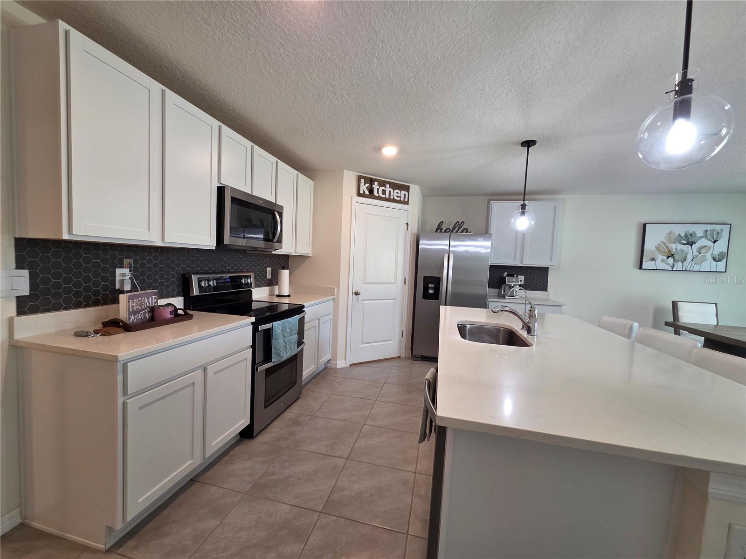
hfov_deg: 106.2
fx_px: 280
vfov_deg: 89.9
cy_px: 280
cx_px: 373
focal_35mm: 13
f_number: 2.2
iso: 160
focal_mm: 2.2
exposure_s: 1/60
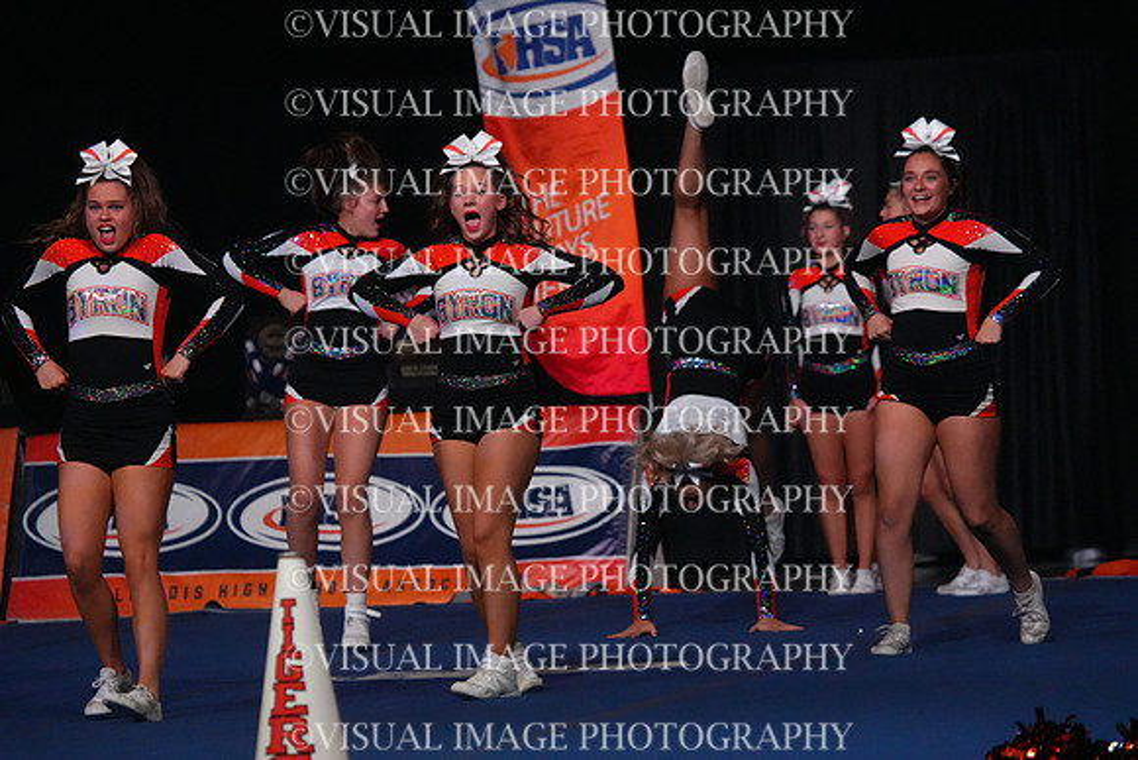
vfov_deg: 5.9
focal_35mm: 235
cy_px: 380
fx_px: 7430
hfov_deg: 8.8
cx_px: 569
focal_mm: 235
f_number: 5.6
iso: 16000
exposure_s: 1/1250
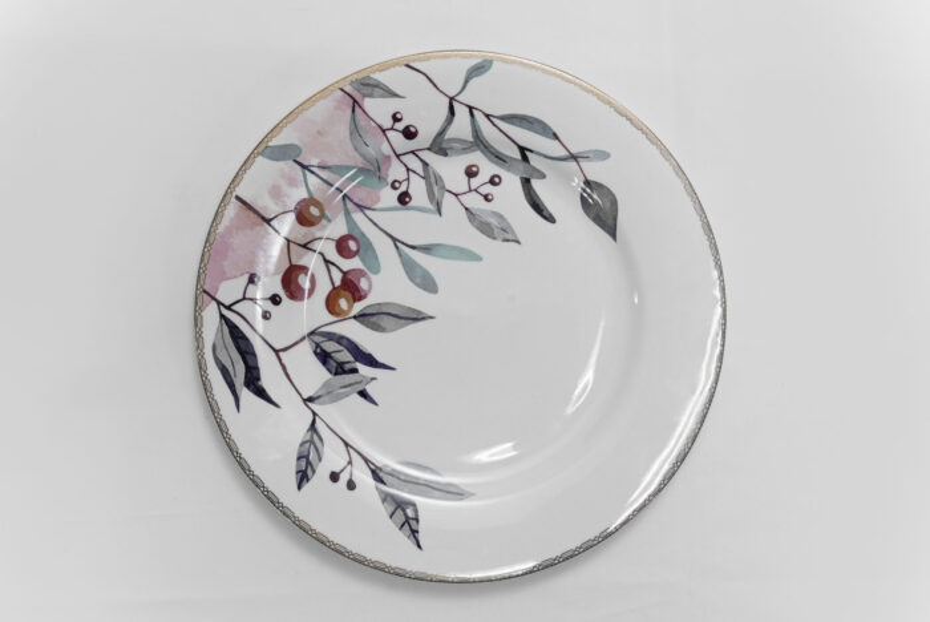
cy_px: 311
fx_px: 1293
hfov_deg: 39.6
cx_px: 465
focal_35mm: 50
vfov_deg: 27.0
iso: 3200
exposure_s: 1/100
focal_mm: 50
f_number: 13
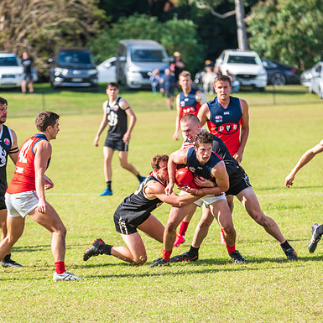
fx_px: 3515
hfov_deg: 5.3
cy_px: 162
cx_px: 185
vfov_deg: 5.3
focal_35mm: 333
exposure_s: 1/1600
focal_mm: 260
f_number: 7.1
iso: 800
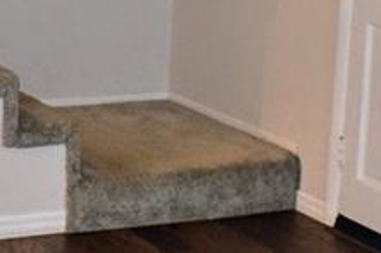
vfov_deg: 8.1
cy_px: -65
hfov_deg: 12.3
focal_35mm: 167
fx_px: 1766
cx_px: 152
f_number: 4
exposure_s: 1/60
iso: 2000
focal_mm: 24
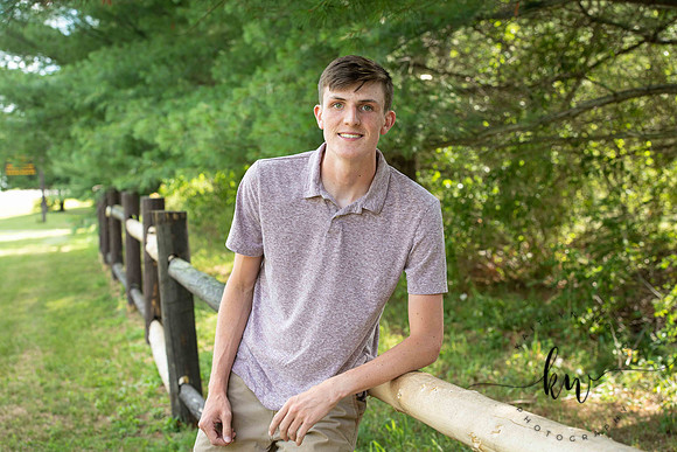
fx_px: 1317
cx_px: 338
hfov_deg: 28.8
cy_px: 226
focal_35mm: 70
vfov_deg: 19.5
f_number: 5.6
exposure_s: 1/200
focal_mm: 70
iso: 500
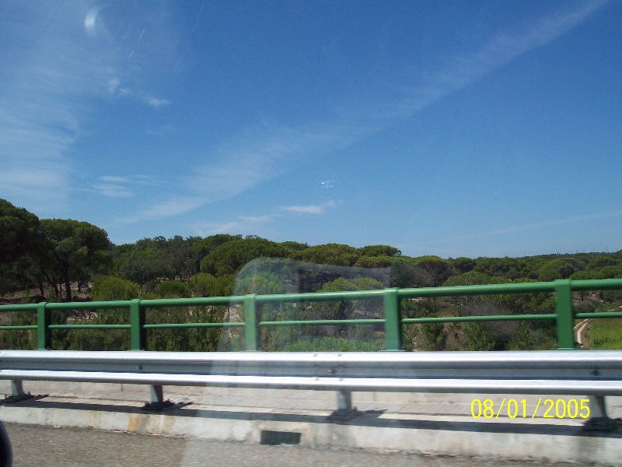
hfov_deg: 49.0
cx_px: 311
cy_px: 234
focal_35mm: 38
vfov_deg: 37.7
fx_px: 683
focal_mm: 8
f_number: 4.8
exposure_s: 1/1000
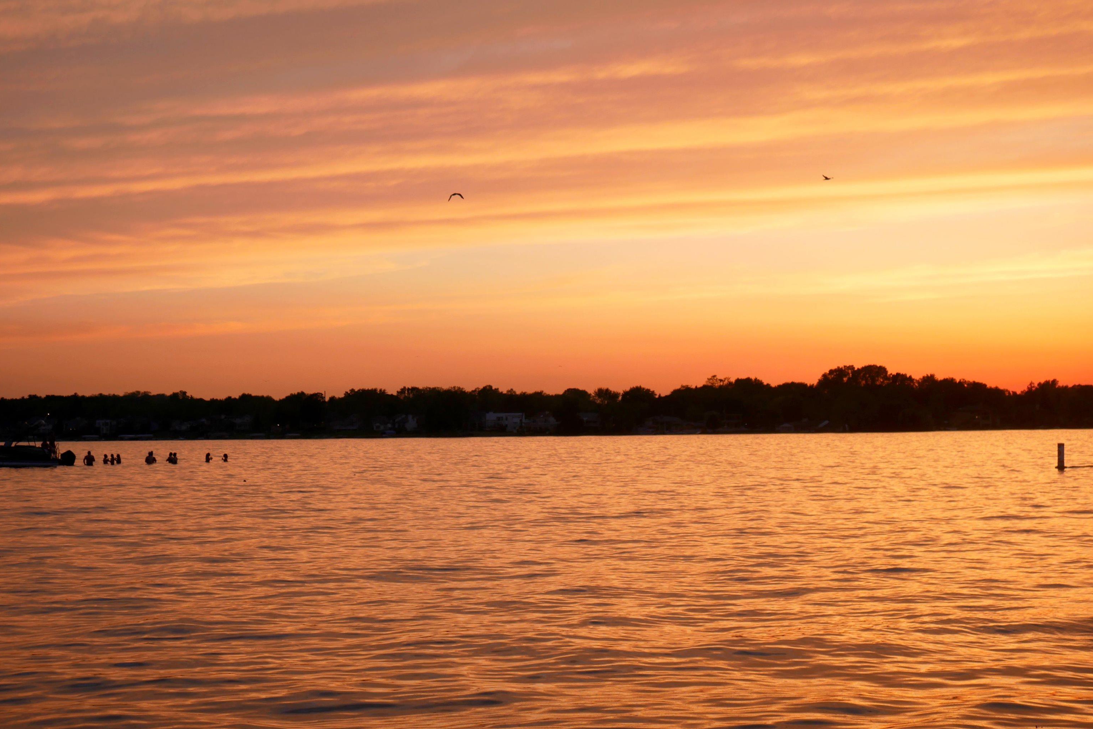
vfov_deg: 19.7
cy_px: 378
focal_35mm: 69
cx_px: 548
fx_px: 2095
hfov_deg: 29.2
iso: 200
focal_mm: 33
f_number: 5.4
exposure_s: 1/200
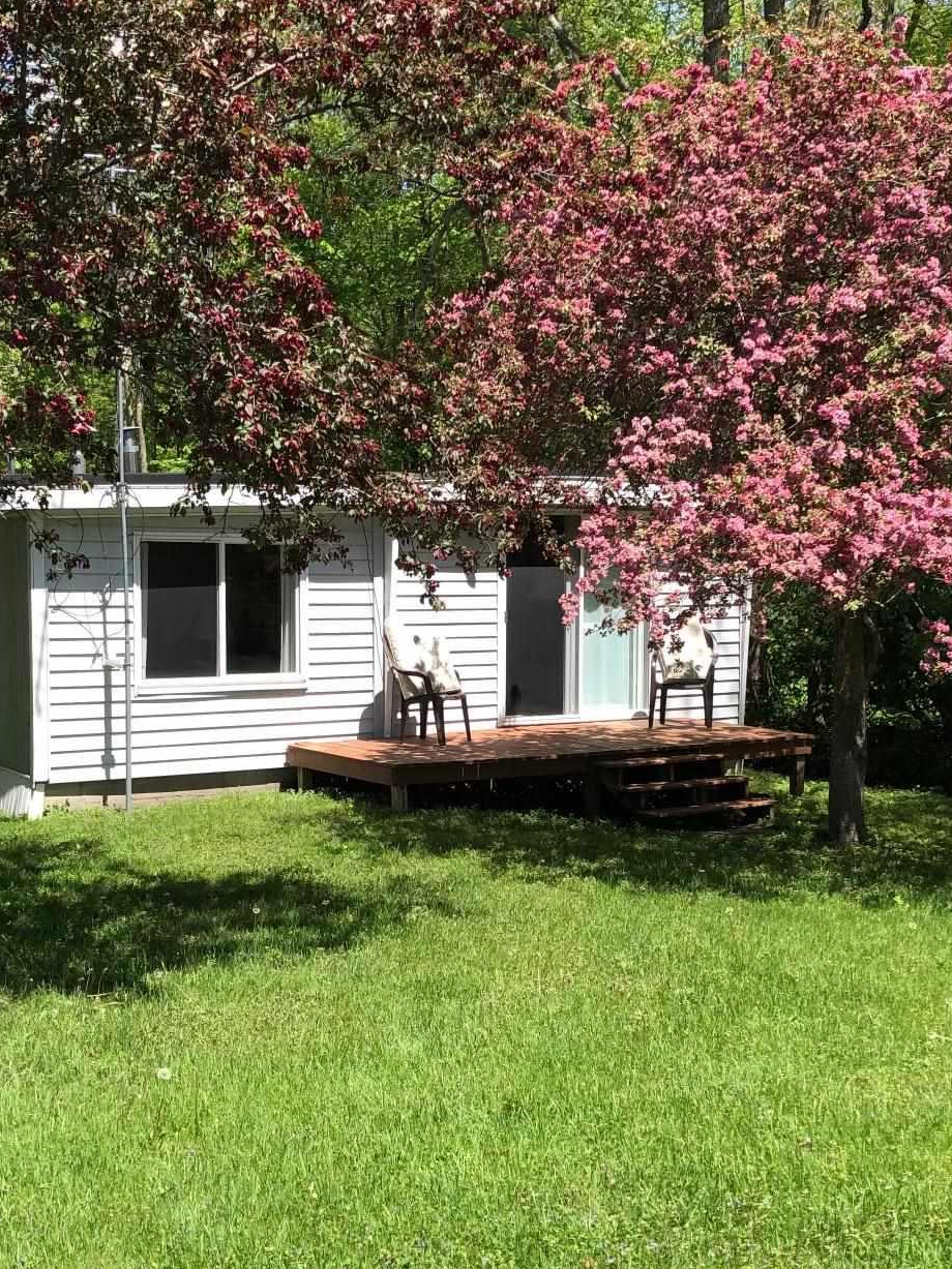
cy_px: 709
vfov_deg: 41.2
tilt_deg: -1.8
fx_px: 1687
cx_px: 452
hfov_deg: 31.5
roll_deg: -0.6
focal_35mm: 46
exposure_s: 1/800
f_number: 1.8
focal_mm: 3.99
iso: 20
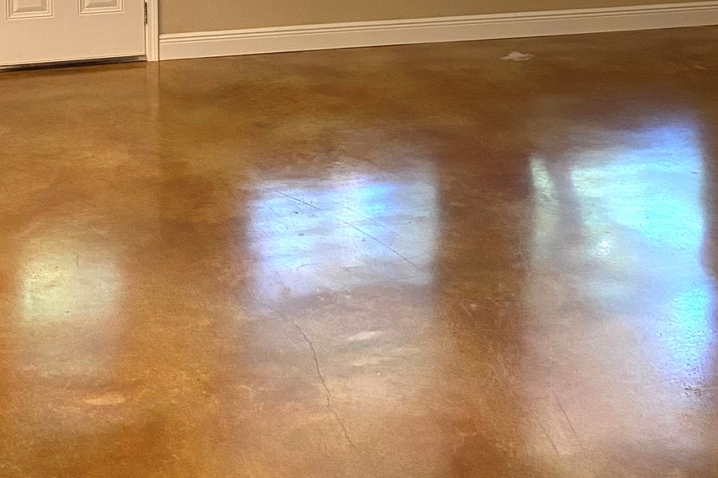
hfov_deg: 32.1
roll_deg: +0.6
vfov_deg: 20.2
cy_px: -133
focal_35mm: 62
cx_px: 241
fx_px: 1236
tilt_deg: -4.2
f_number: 1.8
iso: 125
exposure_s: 1/60
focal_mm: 4.25
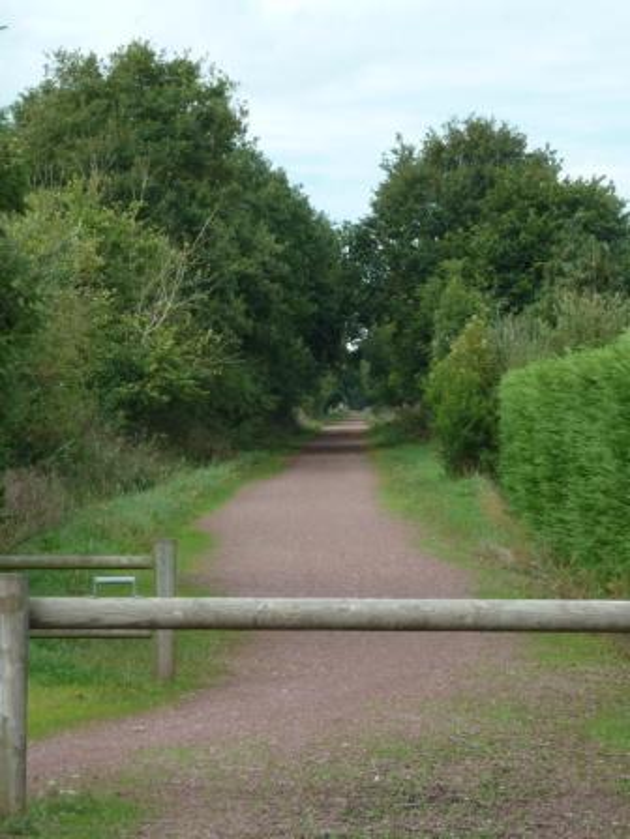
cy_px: 420
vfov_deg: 14.4
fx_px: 3324
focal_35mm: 137
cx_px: 315
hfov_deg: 10.8
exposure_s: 1/200
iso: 80
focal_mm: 22.5
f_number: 4.5
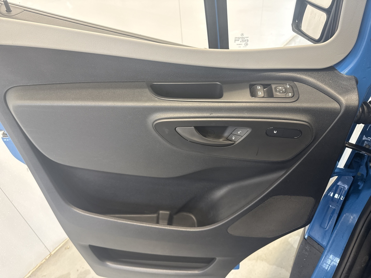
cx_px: 186
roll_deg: +5.4
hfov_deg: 71.6
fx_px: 257
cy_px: 139
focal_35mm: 24
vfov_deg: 56.8
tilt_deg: -38.5
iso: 160
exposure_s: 1/50
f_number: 1.78
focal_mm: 6.76
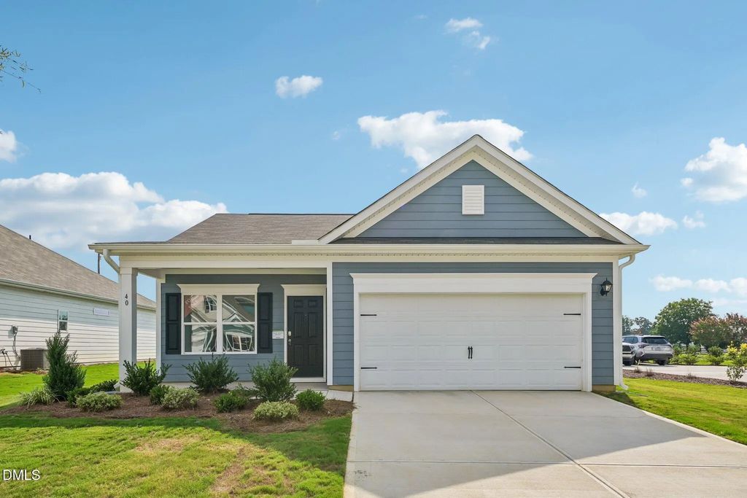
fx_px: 415
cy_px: 249
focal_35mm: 20
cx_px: 374
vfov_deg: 61.9
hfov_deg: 84.0
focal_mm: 20
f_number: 9
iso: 200
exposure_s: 1/800
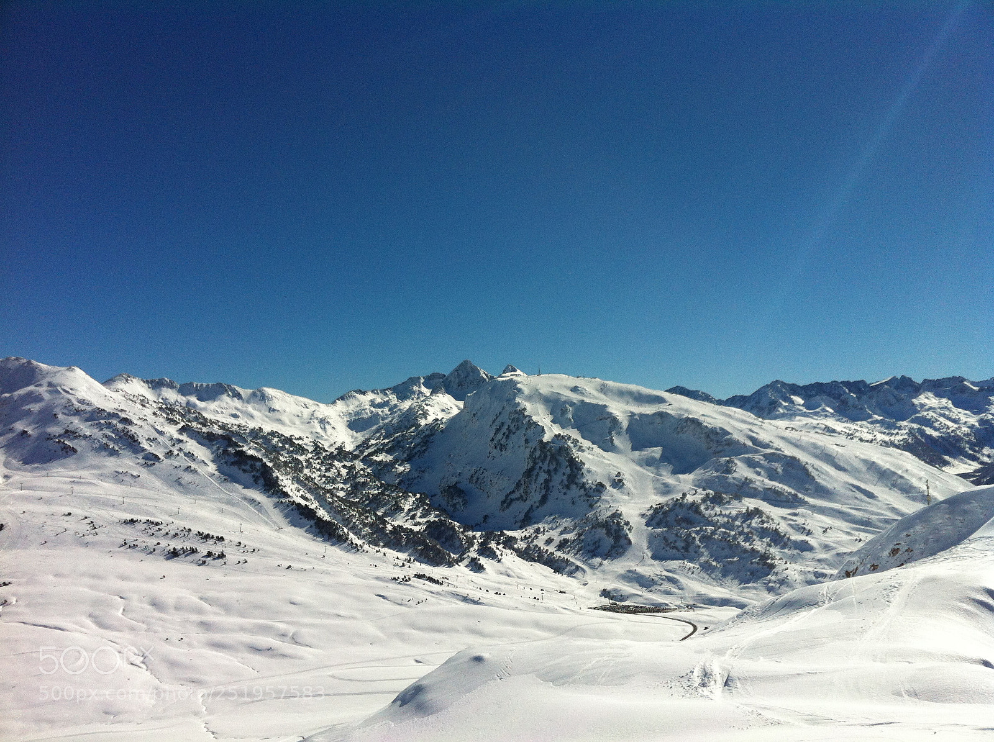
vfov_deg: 40.6
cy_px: 371
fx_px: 1004
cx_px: 497
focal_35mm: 35
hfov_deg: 52.7
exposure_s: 1/6033
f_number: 2.8
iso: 80
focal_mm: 3.85
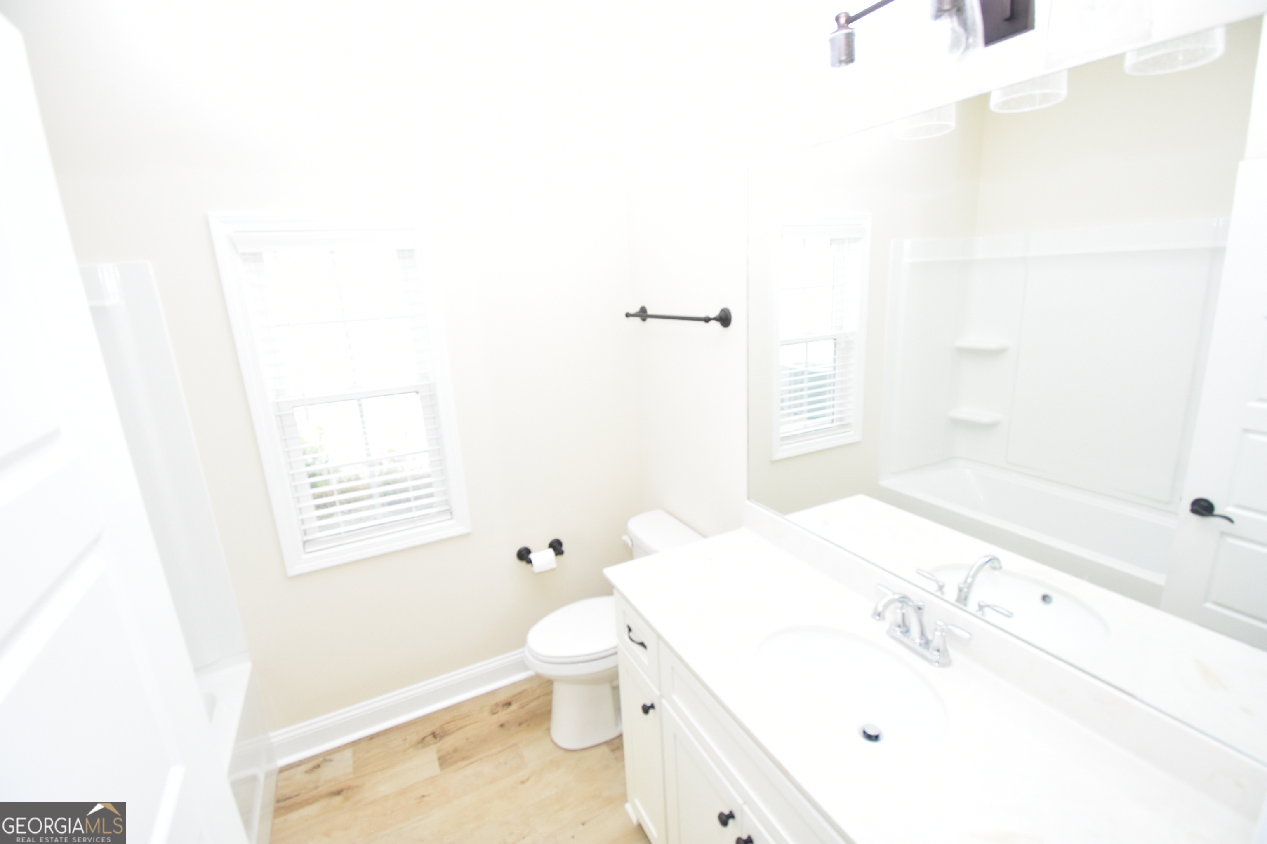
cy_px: 422
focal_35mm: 15
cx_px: 634
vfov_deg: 77.3
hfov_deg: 100.4
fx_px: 528
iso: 800
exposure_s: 1/160
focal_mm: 10
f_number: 6.3
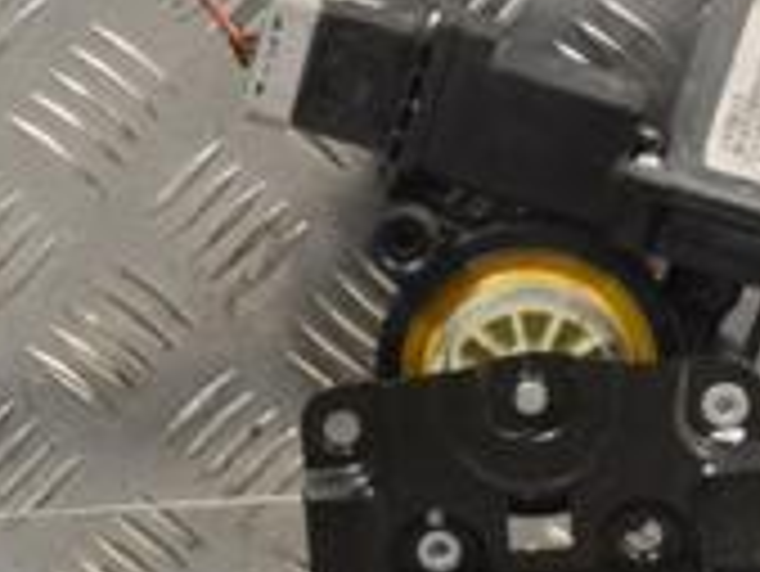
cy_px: 351
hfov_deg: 11.0
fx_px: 3926
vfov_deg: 8.3
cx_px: 283
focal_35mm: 179
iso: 3200
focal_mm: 35
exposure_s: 1/250
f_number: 8
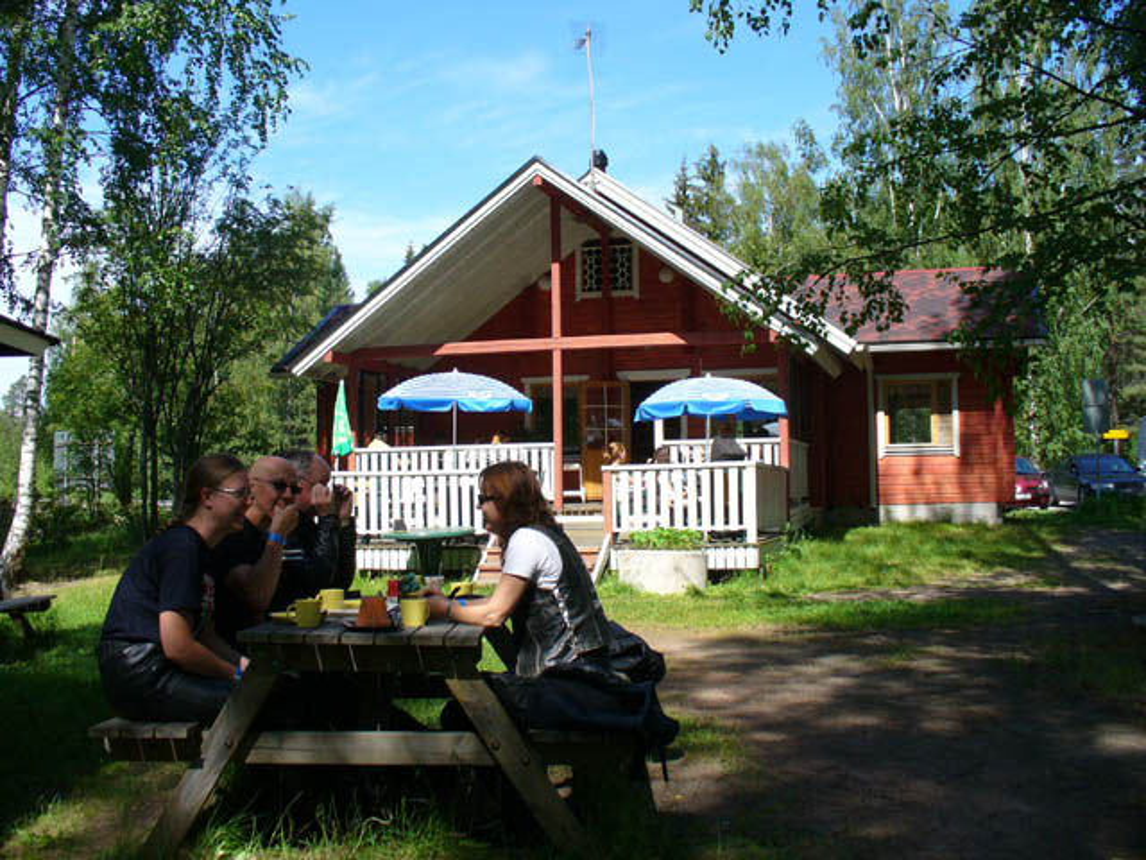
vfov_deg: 38.7
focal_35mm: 37
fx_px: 1225
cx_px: 573
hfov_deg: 50.1
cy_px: 430
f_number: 5.6
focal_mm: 6.1
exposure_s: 1/200
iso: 80
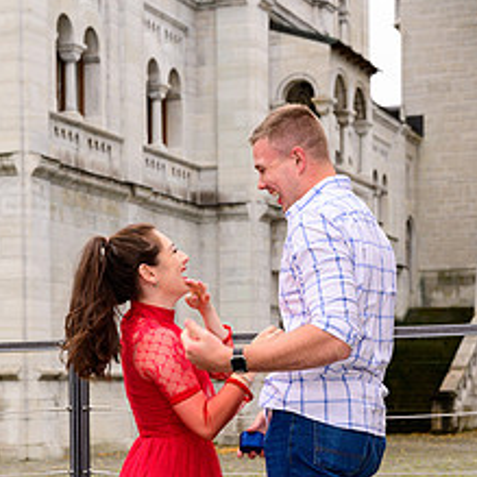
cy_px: 466
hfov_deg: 18.1
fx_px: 1497
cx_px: 197
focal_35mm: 96
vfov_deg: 17.7
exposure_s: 1/160
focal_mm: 55
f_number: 6.3
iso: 400
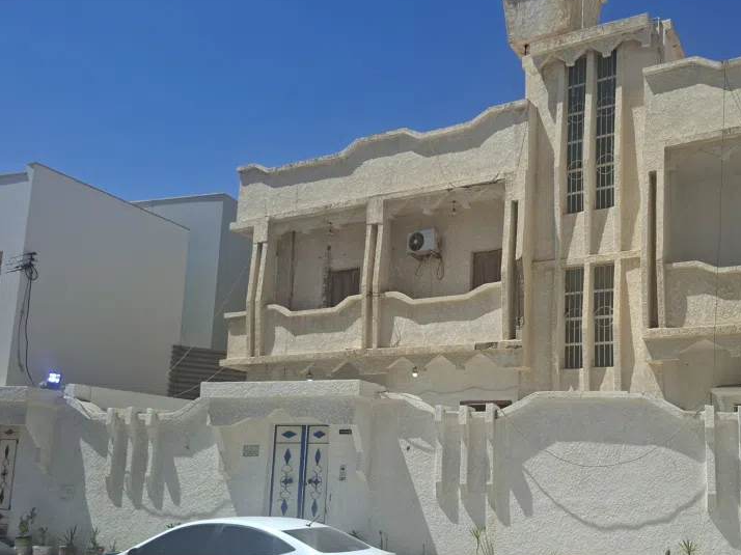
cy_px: 366
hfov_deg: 54.7
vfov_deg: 42.4
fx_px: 706
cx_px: 464
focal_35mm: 33
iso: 50
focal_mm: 5.54
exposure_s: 1/2119
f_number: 1.8
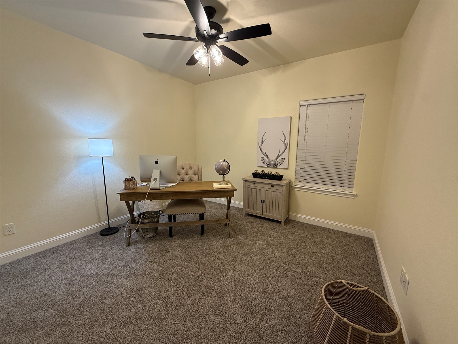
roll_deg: -0.8
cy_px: 172
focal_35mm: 14
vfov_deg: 85.7
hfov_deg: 102.1
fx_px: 185
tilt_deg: -8.6
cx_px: 229
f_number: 2.2
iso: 160
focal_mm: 2.22
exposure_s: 1/60
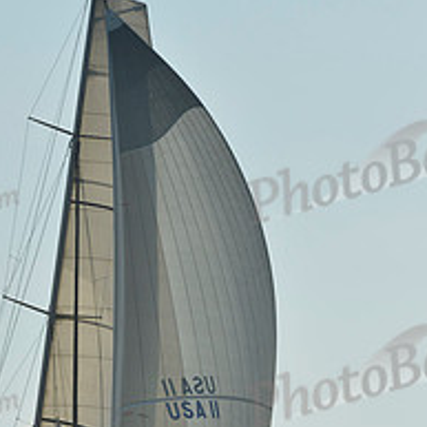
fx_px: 3489
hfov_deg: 7.0
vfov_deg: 7.0
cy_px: 518
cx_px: 134
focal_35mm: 250
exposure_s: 1/3200
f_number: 5.6
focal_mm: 98
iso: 200
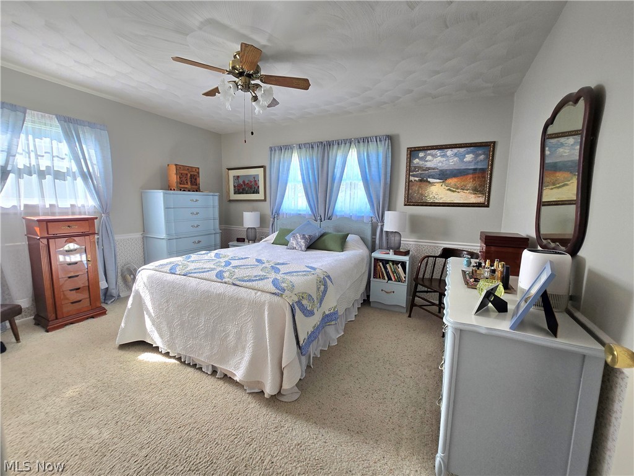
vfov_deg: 89.9
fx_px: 238
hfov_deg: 106.2
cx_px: 317
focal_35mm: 13
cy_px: 238
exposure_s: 1/60.2
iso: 64
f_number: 2.2
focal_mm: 2.2
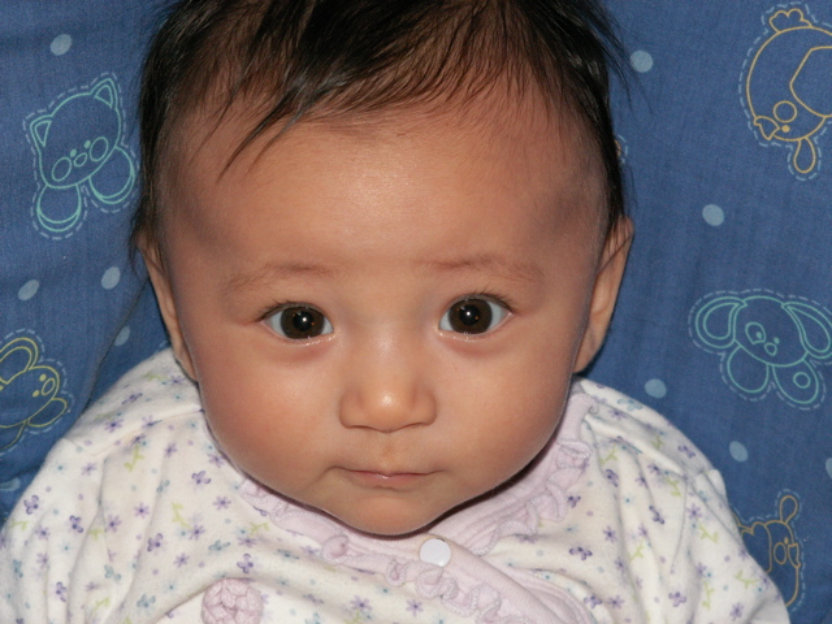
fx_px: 3125
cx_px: 416
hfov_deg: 15.2
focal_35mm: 130
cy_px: 312
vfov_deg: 11.4
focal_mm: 21.31
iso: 160
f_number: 4
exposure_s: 1/40
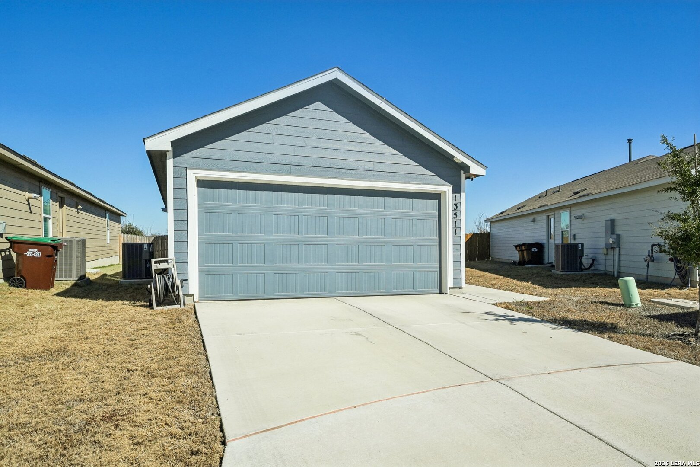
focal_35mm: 24
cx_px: 350
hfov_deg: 73.7
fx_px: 467
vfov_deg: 53.1
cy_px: 234
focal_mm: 24
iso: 800
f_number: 7.1
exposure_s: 1/5000
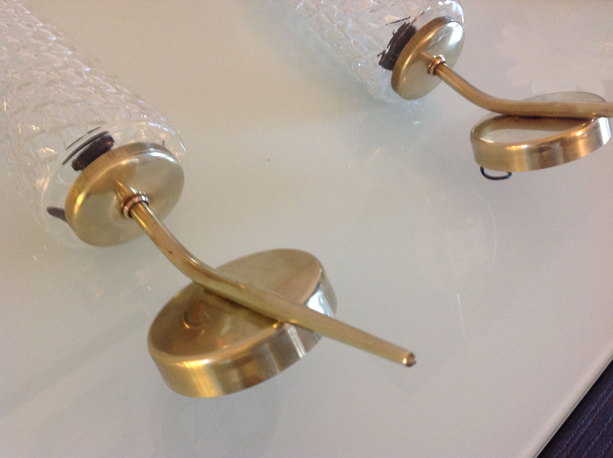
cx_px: 306
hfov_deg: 52.7
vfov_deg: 40.6
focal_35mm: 35
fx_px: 619
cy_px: 229
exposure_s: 1/15
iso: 160
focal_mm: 4.28
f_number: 2.4
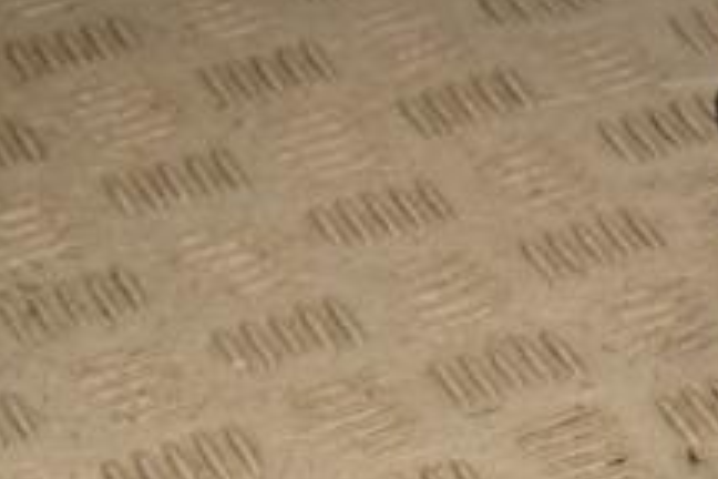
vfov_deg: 6.9
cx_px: 961
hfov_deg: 10.1
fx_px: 3989
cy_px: 326
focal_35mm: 200
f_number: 8
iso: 800
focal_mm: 48
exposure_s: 1/200
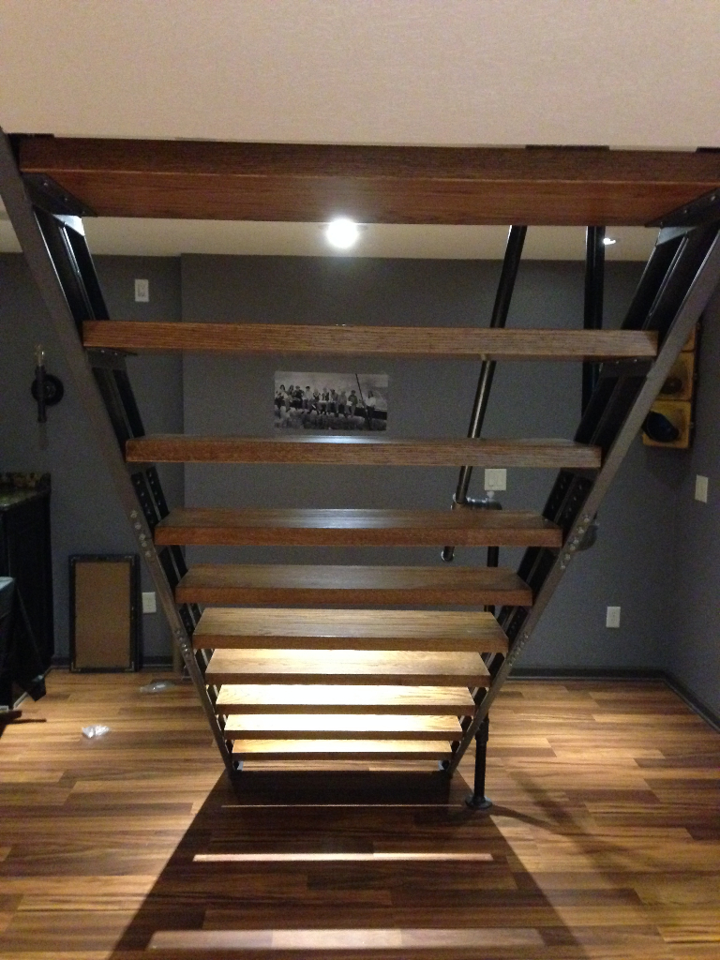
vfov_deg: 55.4
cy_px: 480
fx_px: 915
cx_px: 360
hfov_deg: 42.9
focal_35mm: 33
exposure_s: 1/15
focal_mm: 4.12
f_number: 2.4
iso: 800
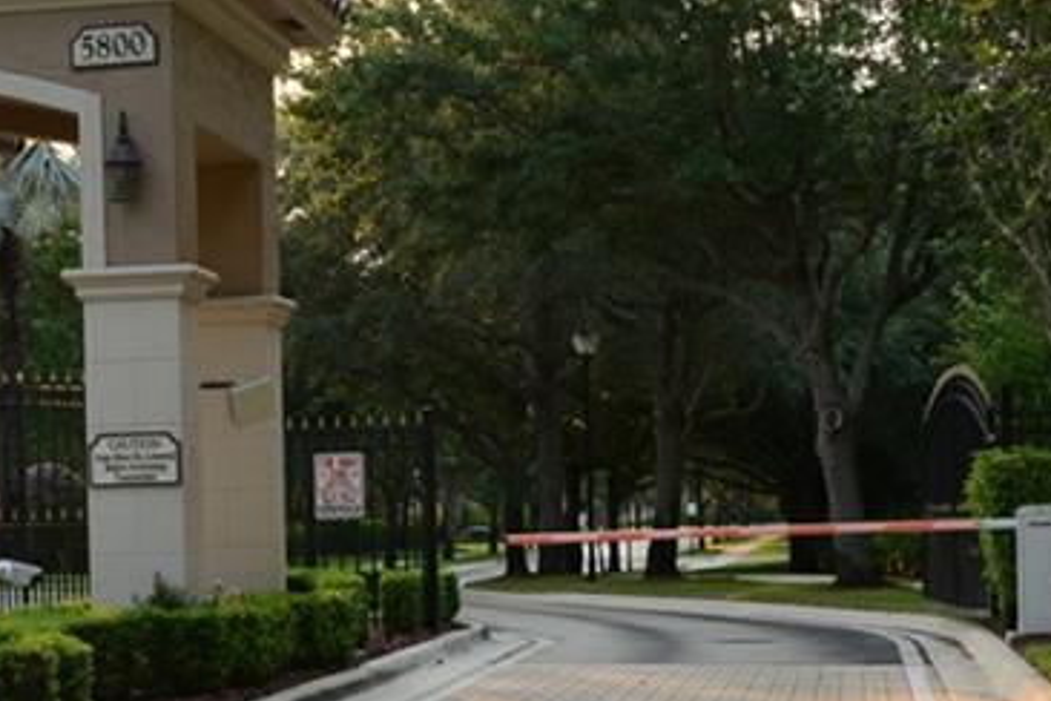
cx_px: 152
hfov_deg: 20.5
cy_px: 519
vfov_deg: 13.9
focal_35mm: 98
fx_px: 2861
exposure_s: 1/320
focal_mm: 35
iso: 800
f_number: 7.1
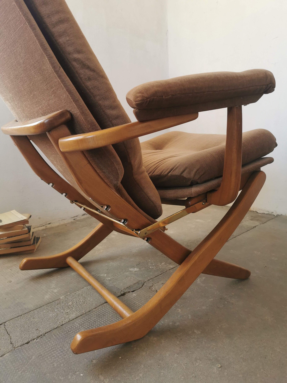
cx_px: 144
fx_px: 298
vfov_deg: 65.3
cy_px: 192
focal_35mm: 27
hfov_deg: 51.4
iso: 64
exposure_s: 1/100
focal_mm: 5.56
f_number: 1.6
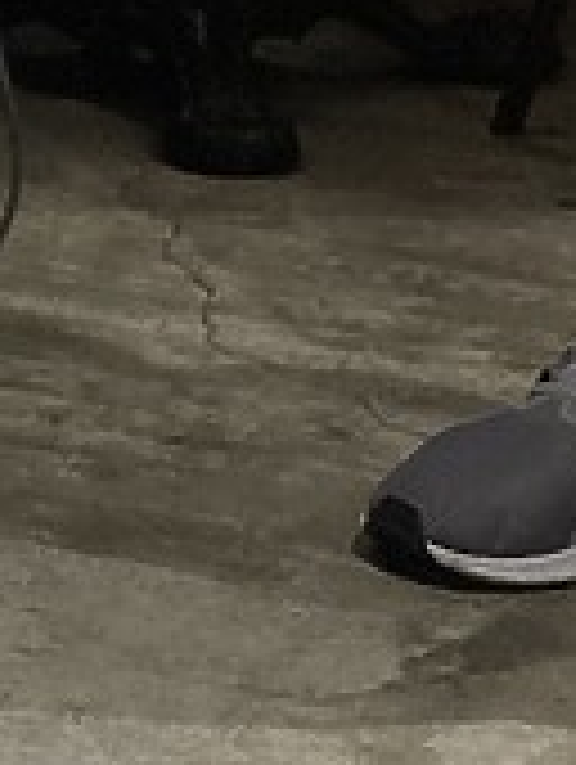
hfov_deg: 8.8
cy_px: 333
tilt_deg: -16.9
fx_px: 3497
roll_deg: +1.2
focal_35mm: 158
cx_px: -657
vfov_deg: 12.5
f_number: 1.8
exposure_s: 1/60
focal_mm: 3.99
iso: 125
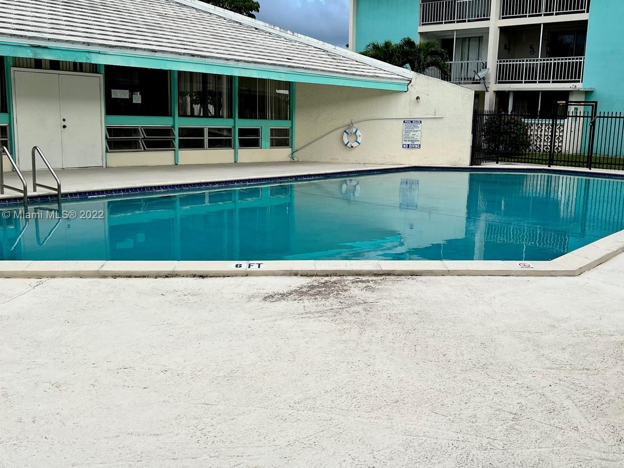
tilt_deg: -9.9
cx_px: 349
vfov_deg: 41.8
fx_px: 613
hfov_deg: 53.8
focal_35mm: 34
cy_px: 216
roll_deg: -1.7
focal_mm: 5.7
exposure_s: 1/2252
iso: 50
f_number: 1.5
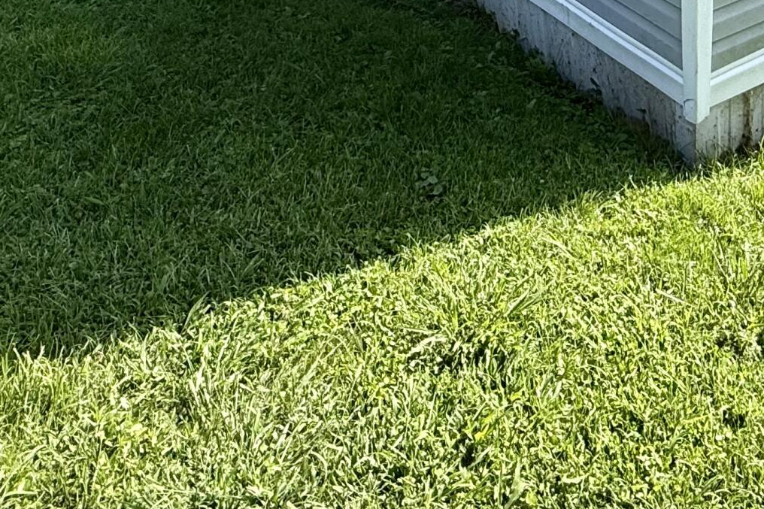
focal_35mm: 43
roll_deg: +1.8
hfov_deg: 43.3
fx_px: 912
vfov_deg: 24.3
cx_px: 611
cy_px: -258
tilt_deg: -10.4
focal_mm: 2.22
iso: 64
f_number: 2.2
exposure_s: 1/770
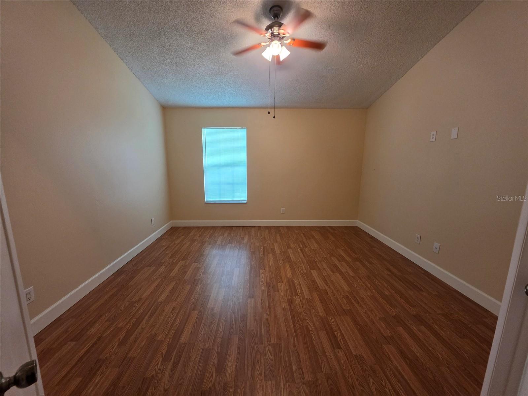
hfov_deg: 106.2
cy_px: 198
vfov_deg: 89.9
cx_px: 264
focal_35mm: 13
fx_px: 198
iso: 320
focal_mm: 2.2
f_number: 1.9
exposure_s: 1/60
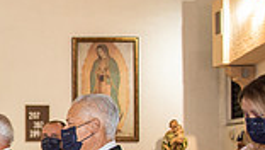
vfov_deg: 11.3
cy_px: 197
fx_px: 738
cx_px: -214
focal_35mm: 105
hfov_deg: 16.8
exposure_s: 1/160
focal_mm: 26
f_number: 2.8
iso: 1000
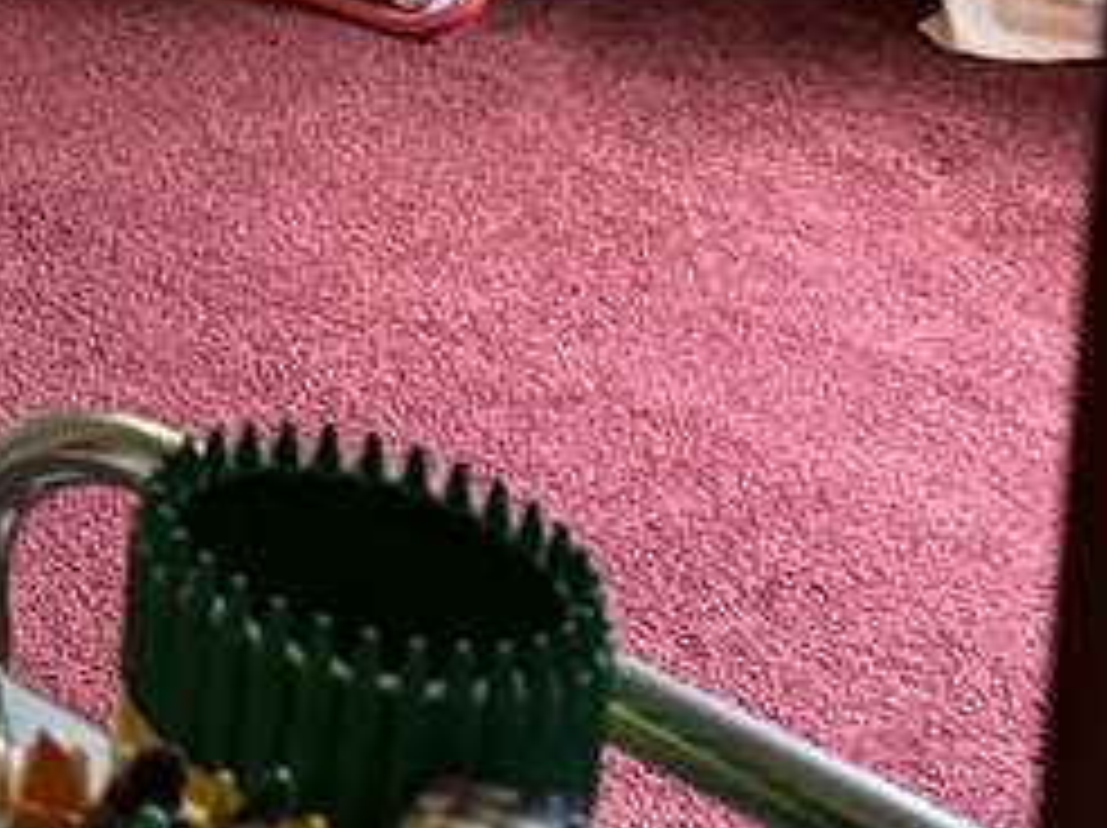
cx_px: -1678
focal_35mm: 125
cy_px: -1186
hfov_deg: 12.1
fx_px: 3994
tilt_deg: -9.5
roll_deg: -0.2
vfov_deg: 10.2
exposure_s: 1/60
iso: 500
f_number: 1.78
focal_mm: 6.76
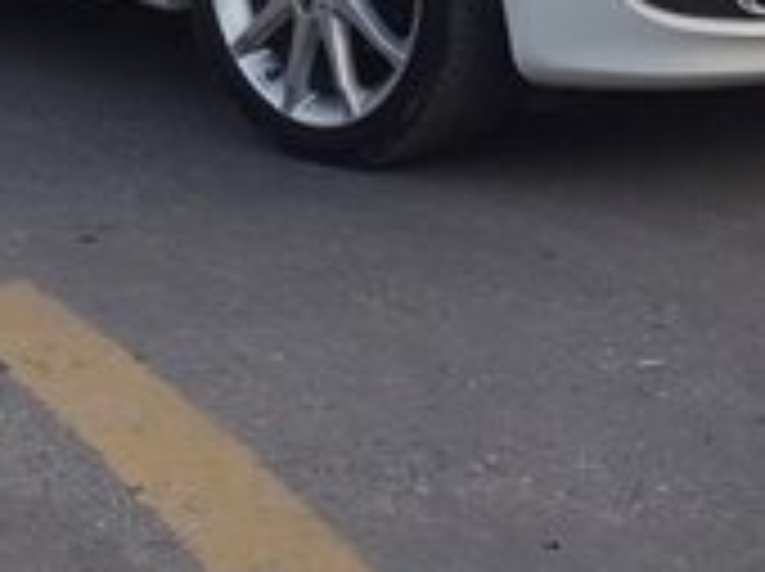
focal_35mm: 105
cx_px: 472
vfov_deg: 12.9
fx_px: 2317
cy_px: -421
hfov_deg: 18.7
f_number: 1.9
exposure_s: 1/150
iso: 40
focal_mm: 3.6
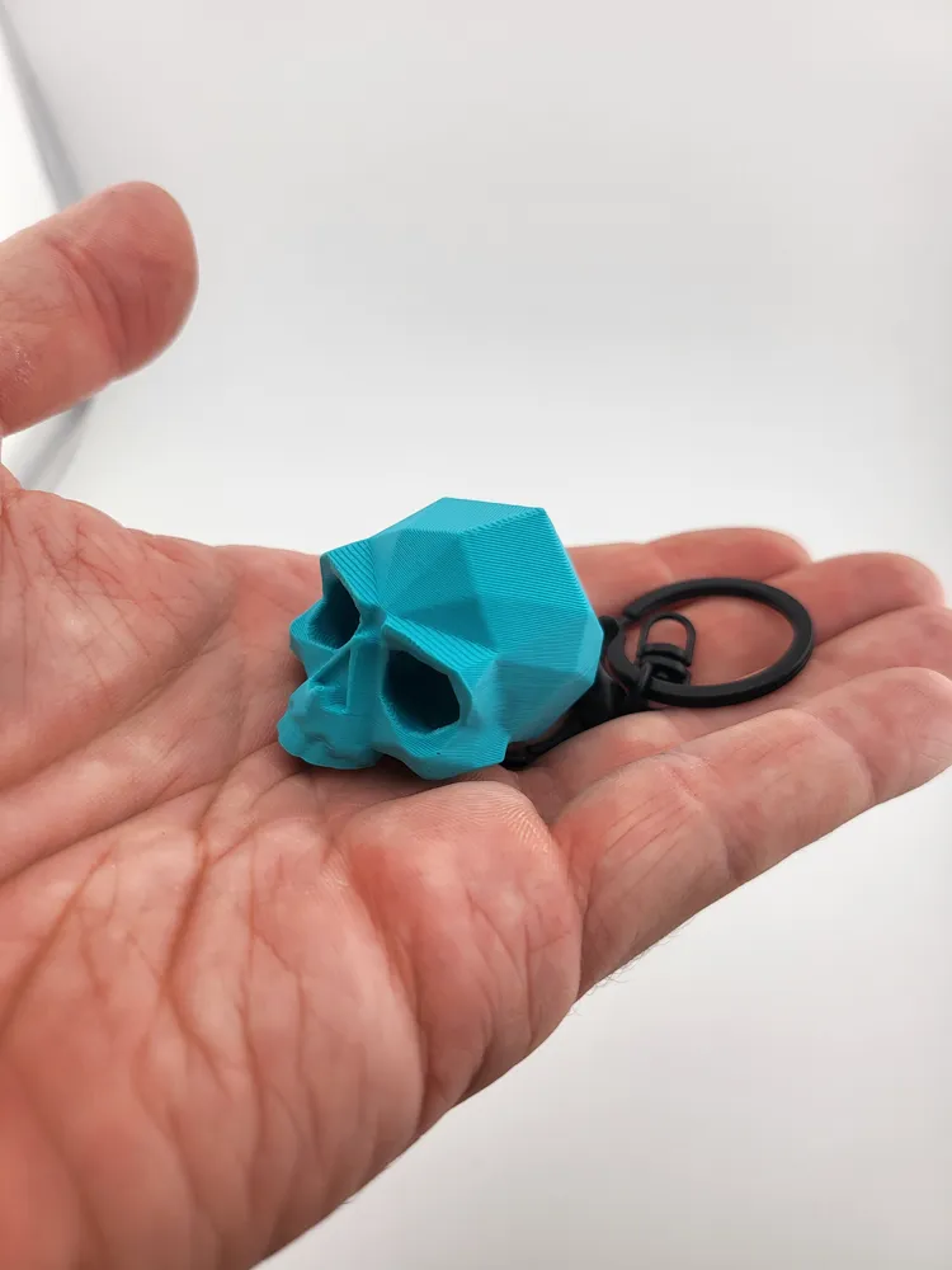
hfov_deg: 56.8
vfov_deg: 71.6
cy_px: 635
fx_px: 880
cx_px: 476
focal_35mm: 24
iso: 40
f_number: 1.8
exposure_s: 1/1058
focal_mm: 5
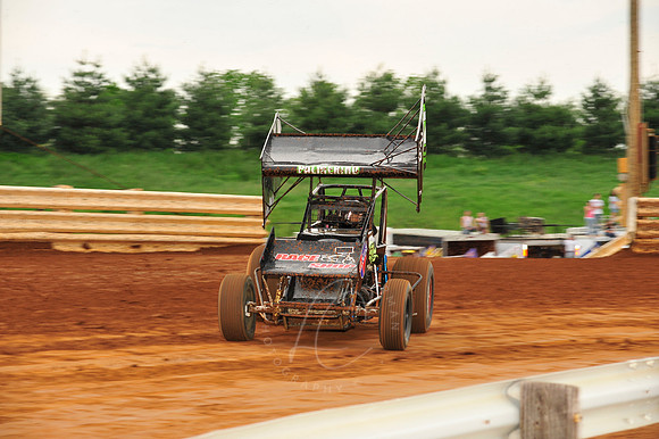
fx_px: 2470
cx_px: 330
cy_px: 220
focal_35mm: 135
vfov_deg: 10.1
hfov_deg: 15.2
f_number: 8
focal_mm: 135
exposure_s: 1/320
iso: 800
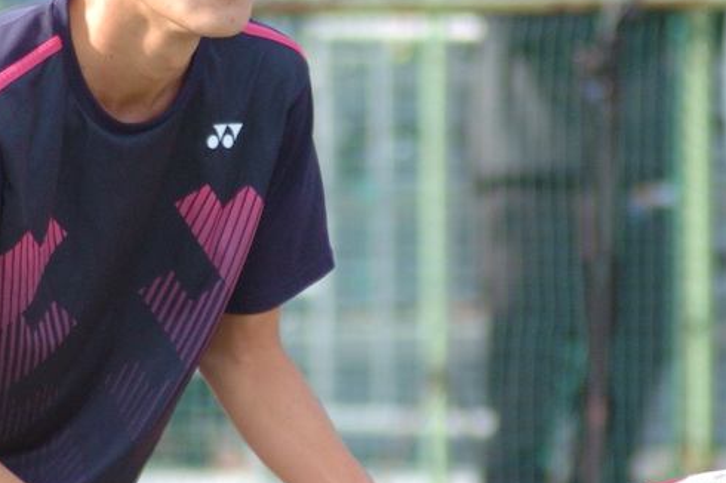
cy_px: 201
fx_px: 18500
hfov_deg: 2.2
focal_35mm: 918
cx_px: 159
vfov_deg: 1.5
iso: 500
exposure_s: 1/500
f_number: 5.6
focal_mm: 300
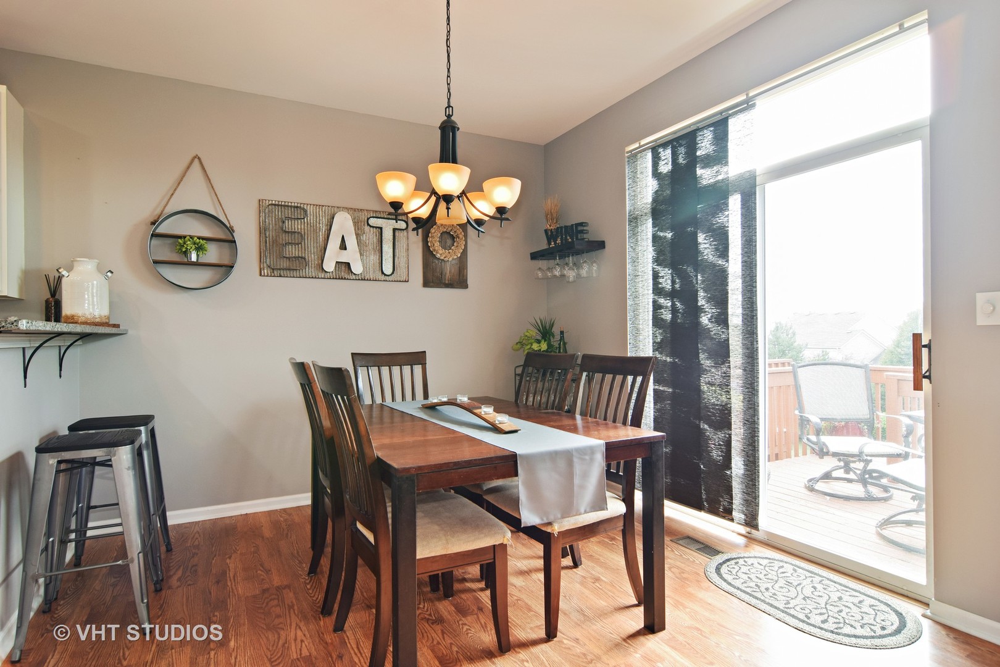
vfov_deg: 67.4
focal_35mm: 18
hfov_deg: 90.0
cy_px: 334
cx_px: 500
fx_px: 500
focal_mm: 12
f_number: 8
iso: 100
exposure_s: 1/4
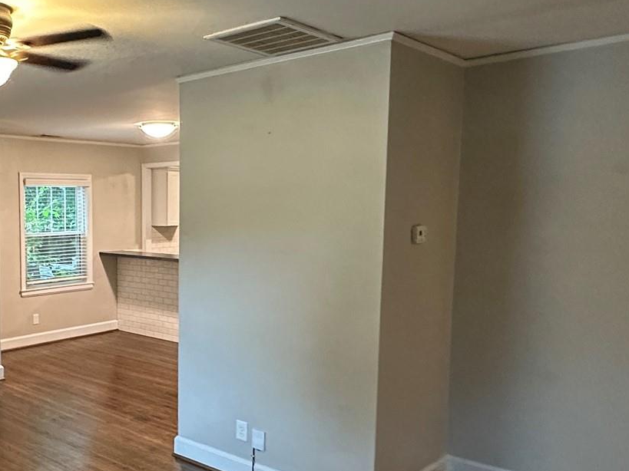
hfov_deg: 47.7
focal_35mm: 35
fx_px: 636
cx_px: 72
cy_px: 262
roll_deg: +0.9
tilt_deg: -4.4
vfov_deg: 40.6
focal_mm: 2.22
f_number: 2.2
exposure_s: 1/60
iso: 800
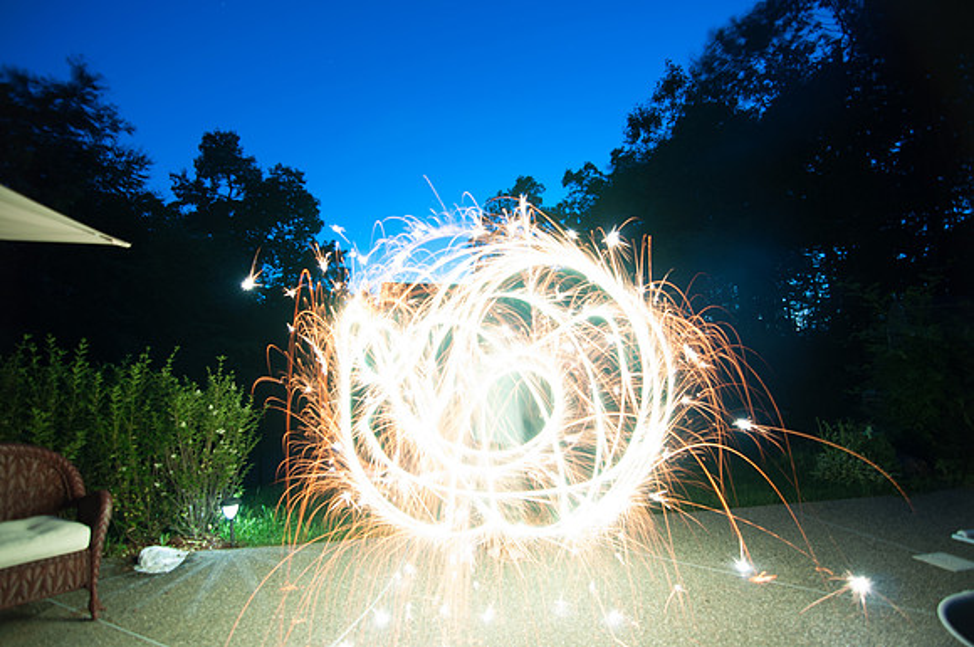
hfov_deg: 95.1
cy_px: 324
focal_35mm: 16
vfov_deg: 71.9
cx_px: 487
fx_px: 446
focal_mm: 11
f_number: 2.8
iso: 200
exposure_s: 10
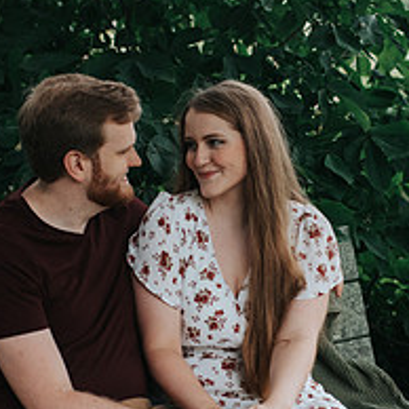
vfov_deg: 19.4
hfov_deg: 19.5
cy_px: 279
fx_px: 1190
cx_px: 211
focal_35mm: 89
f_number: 2.2
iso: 1000
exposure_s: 1/640
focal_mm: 35
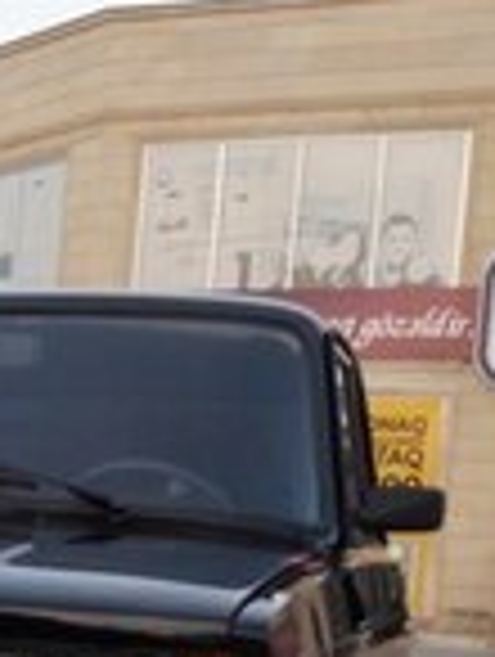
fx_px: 1806
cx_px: -212
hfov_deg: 14.7
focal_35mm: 95
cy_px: 720
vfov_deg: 19.7
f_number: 1.9
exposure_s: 1/100
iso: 80
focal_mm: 3.7
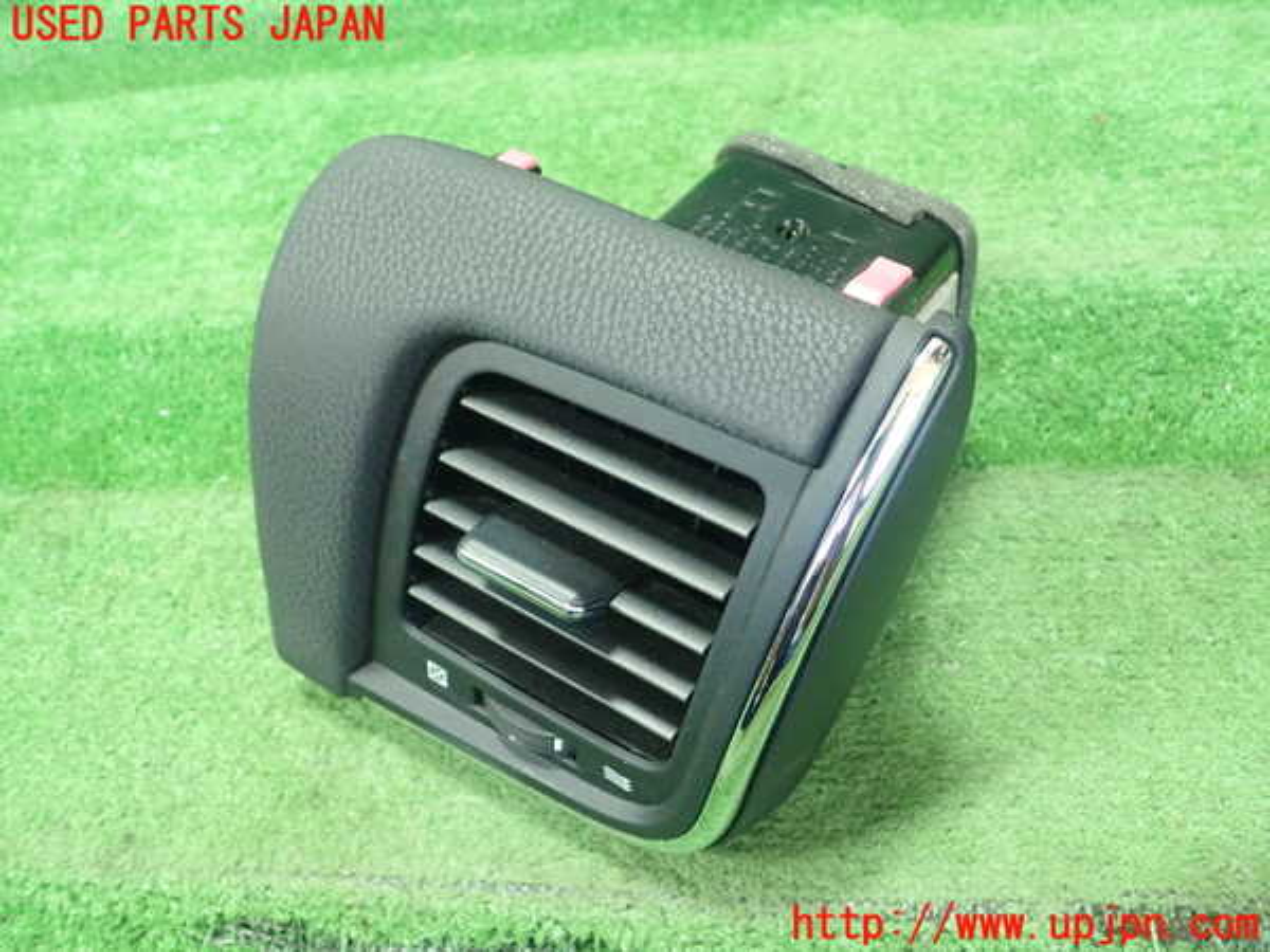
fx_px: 1101
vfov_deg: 46.8
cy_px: 476
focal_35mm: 30
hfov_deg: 60.0
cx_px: 635
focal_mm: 5.5
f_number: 2.3
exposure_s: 1/100
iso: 800
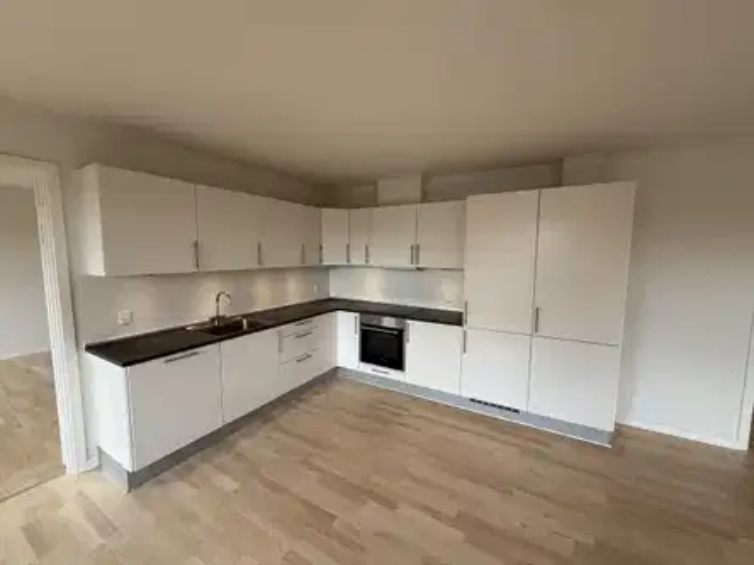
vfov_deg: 85.7
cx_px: 377
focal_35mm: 14
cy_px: 282
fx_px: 305
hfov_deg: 102.1
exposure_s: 1/99
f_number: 2.2
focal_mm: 2.22
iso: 80
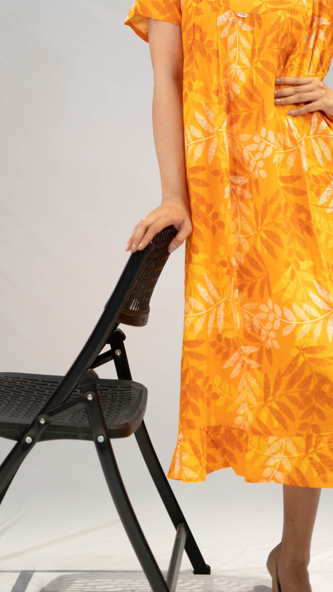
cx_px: 213
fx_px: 1365
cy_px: 210
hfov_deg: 13.9
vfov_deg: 24.4
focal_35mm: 87
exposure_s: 1/250
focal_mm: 50
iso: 160
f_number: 1.8
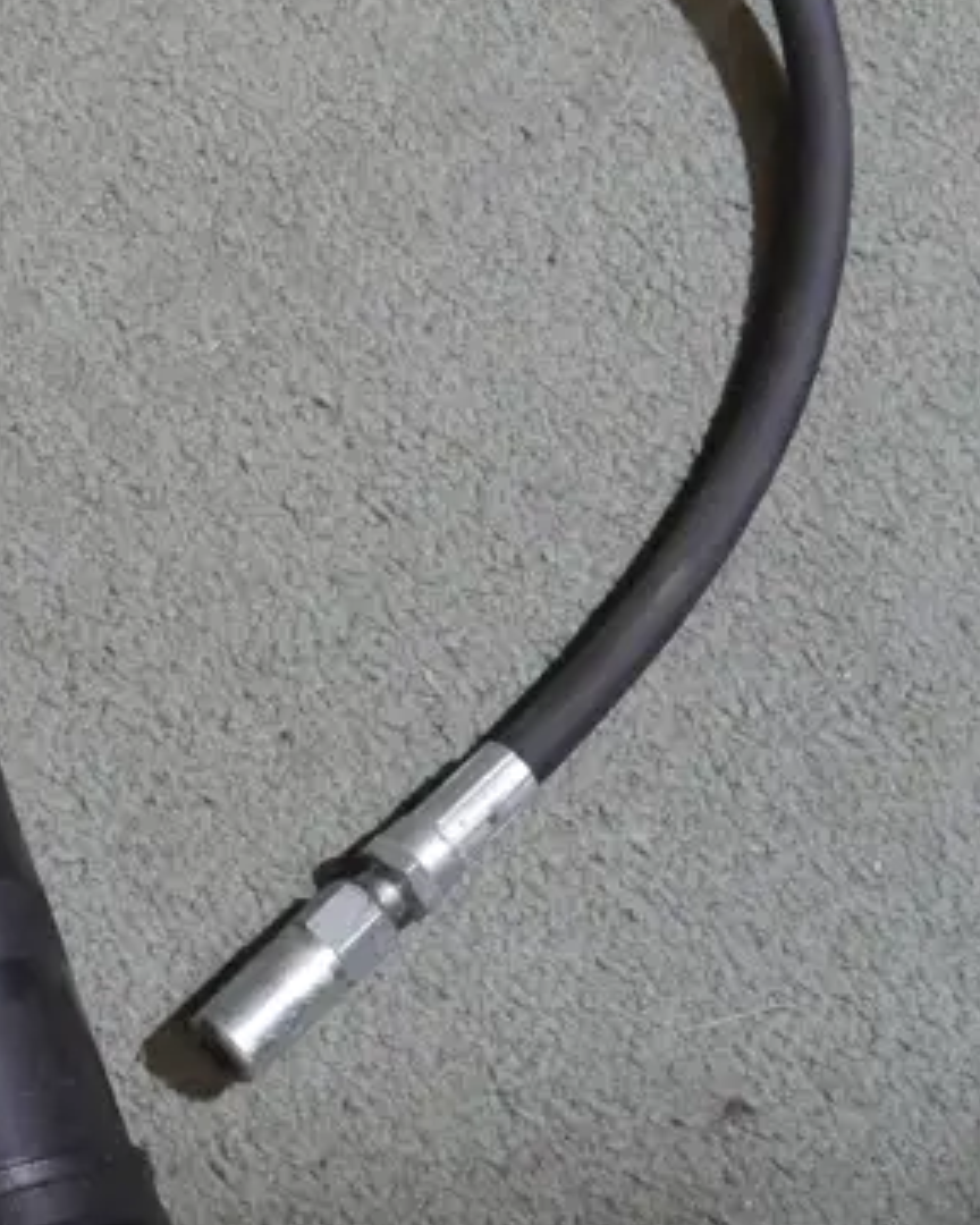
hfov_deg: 13.5
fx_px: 4024
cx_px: -211
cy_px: 628
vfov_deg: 17.3
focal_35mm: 111
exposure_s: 1/60
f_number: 4.5
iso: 800
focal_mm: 20
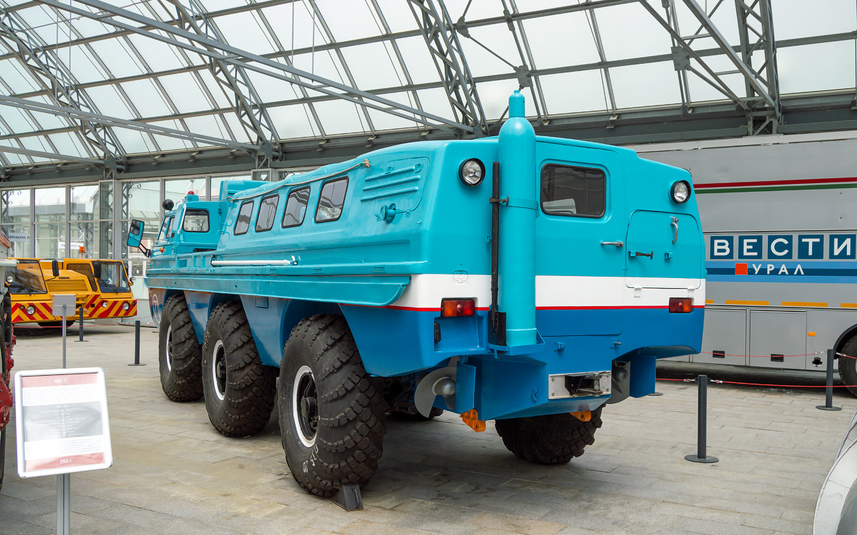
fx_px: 724
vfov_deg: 40.6
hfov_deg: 61.2
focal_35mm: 31
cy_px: 273
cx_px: 434
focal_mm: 20
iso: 100
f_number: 7.1
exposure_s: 1/400
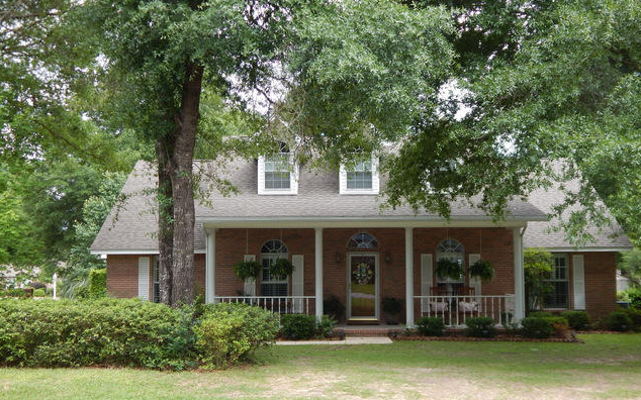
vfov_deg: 28.0
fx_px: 803
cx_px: 320
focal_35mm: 46
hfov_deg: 43.5
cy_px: 213
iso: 125
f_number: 3.6
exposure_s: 1/200
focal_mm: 7.7
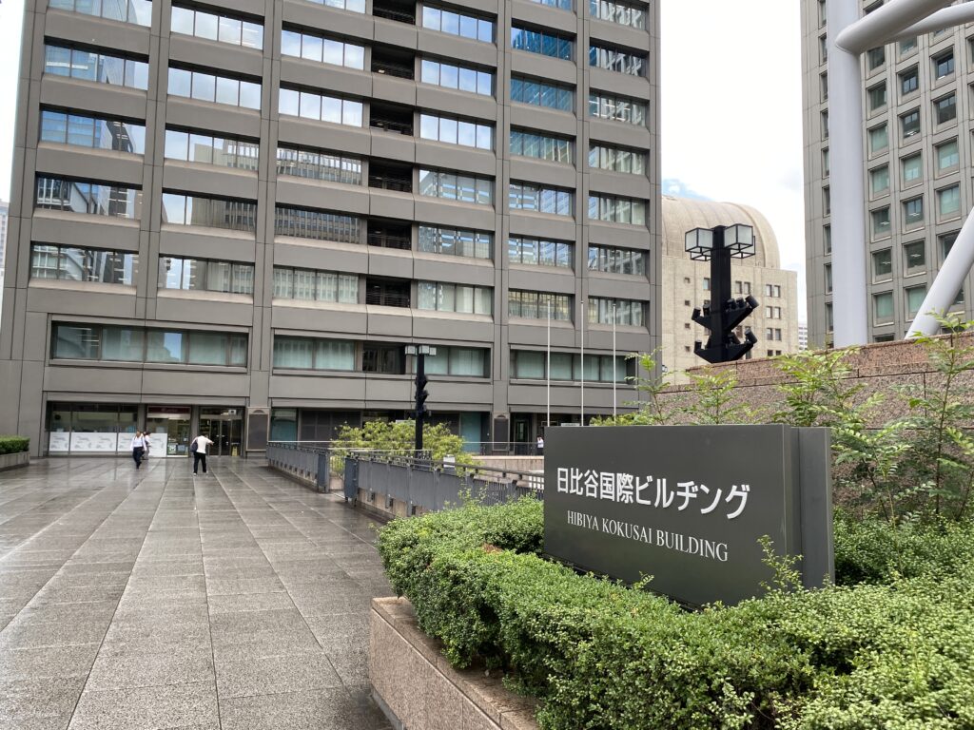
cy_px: 365
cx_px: 487
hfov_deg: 67.3
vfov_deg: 53.1
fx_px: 732
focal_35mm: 26
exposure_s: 1/429
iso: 32
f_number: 1.8
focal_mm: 4.25
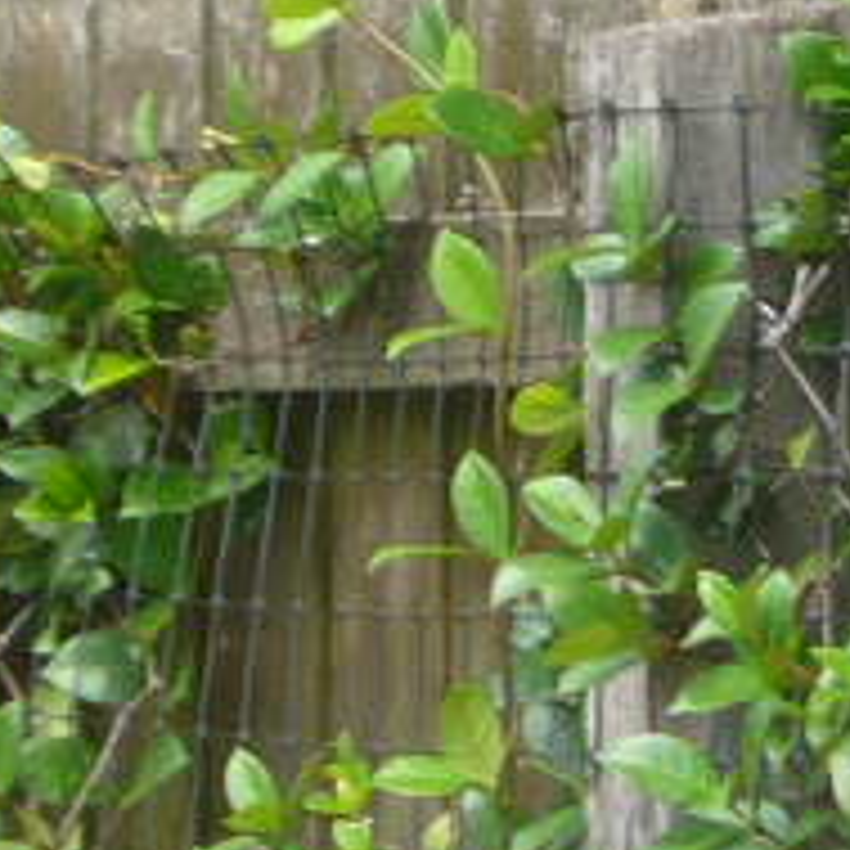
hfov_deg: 3.6
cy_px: -18
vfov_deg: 3.7
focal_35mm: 479
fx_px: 13307
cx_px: 1165
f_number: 5.1
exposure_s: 1/125
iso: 125
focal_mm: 16.5
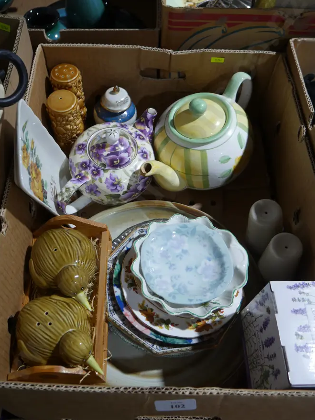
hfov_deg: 40.7
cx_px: 152
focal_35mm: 35
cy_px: 193
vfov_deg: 52.6
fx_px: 424
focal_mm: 15
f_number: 3.6
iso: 320
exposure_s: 1/60
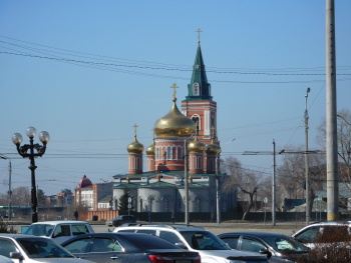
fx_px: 1421
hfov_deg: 14.1
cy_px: 132
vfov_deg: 10.6
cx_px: 176
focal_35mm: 140
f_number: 5.1
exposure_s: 1/1000
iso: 125
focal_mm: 25
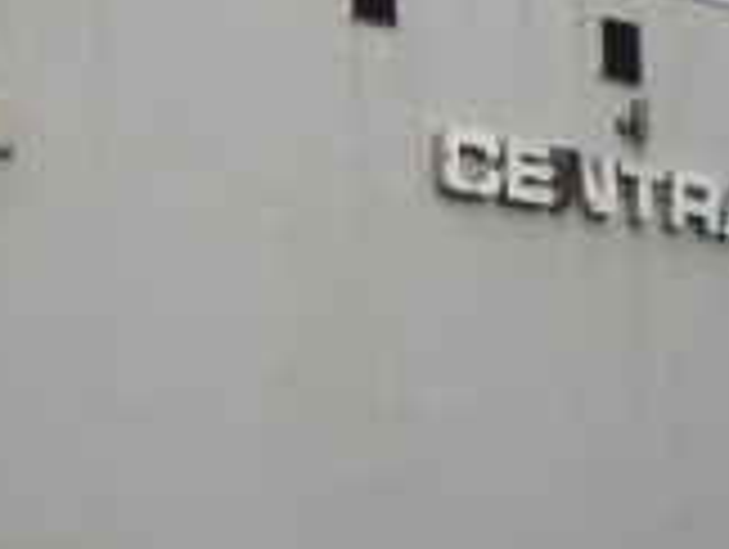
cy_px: 423
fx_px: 2531
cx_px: 117
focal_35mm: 120
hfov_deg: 16.2
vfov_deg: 12.3
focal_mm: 6.3
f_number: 3.1
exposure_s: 1/60
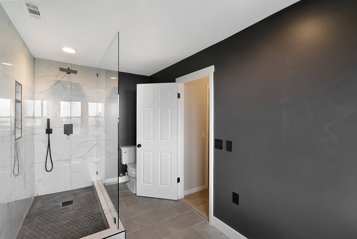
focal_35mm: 16
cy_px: 120
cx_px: 178
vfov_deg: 73.8
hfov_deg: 96.7
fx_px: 159
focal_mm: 16
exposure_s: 1/2
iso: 800
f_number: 10
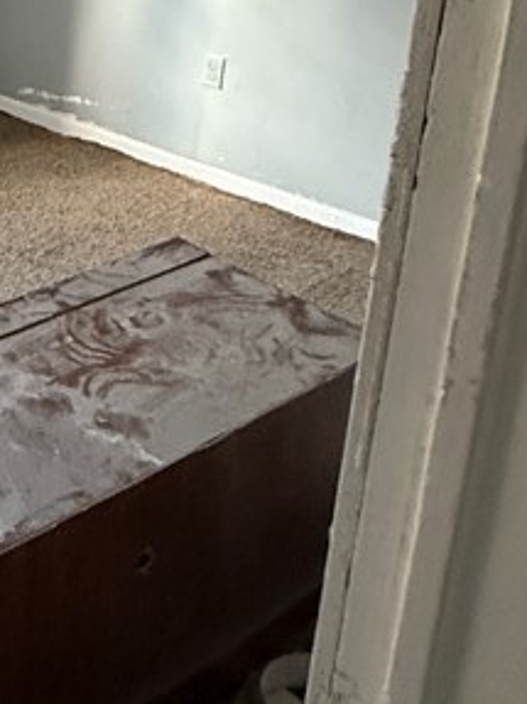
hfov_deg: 24.4
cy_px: -12
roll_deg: -1.2
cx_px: -201
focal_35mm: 50
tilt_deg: -11.8
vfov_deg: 34.5
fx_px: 1016
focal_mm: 2.22
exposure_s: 1/60
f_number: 2.2
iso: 640
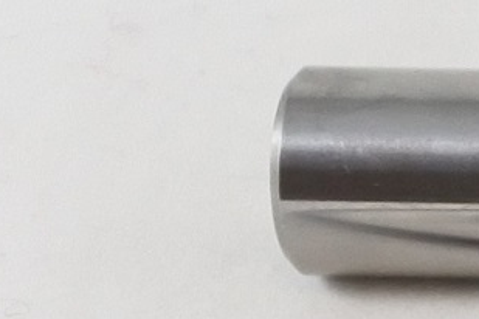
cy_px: 167
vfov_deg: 6.1
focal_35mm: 226
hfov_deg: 8.2
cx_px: 1242
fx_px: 3007
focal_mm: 14
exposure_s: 1/125
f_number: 4
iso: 400
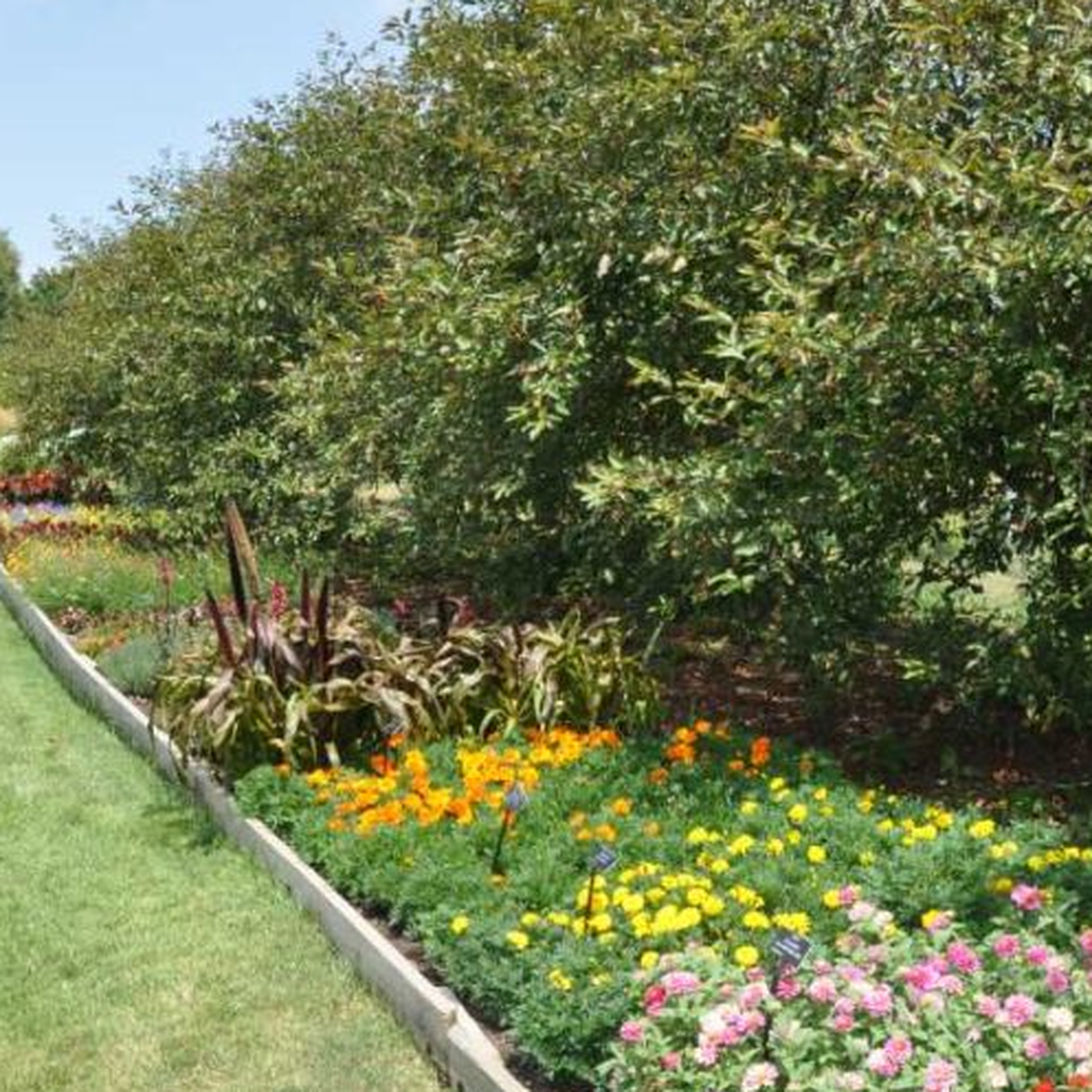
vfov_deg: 41.9
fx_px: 1428
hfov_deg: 41.8
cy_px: 558
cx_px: 592
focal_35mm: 40
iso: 320
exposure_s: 1/200
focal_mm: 18
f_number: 13
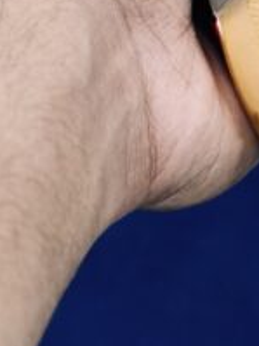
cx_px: 382
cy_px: -187
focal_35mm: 225
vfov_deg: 8.6
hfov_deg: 6.5
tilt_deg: -55.3
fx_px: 2247
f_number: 1.78
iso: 80
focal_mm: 6.86
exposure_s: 1/100
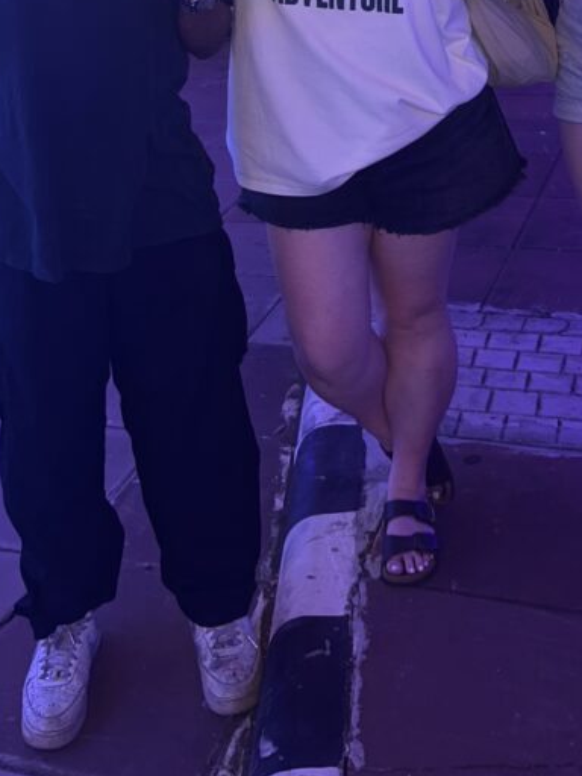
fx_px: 1166
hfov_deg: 28.0
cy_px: 3
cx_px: 315
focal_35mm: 52
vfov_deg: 33.7
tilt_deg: -8.2
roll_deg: +4.1
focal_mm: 5.7
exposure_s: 1/17
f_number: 1.5
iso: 50
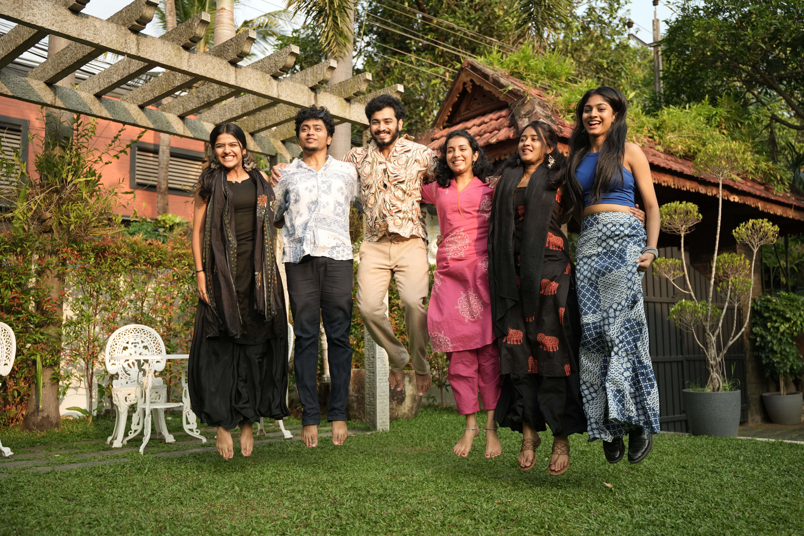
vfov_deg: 40.4
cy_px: 268
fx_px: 728
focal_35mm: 33
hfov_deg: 57.8
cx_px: 402
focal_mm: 32.6
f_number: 2.8
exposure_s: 1/2000
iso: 640
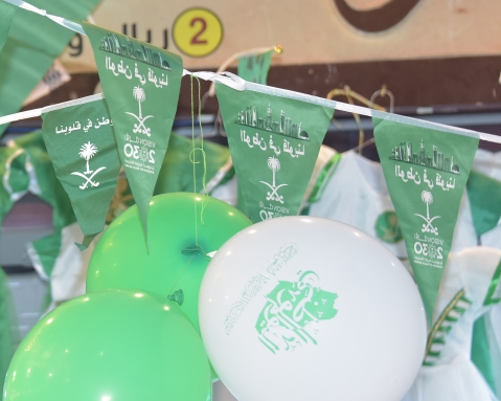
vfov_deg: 11.3
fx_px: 2031
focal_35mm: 137
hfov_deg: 13.9
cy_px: 158
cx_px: 30
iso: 2000
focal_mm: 70
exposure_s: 1/250
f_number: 5
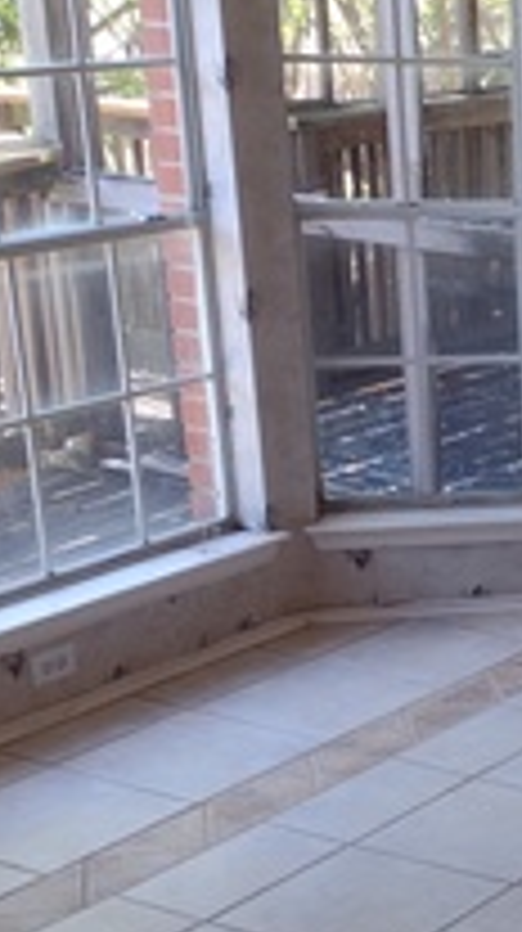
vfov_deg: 22.9
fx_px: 2246
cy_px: 815
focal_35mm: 91
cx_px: 963
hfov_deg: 12.1
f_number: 1.7
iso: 100
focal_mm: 4.71
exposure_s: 1/126
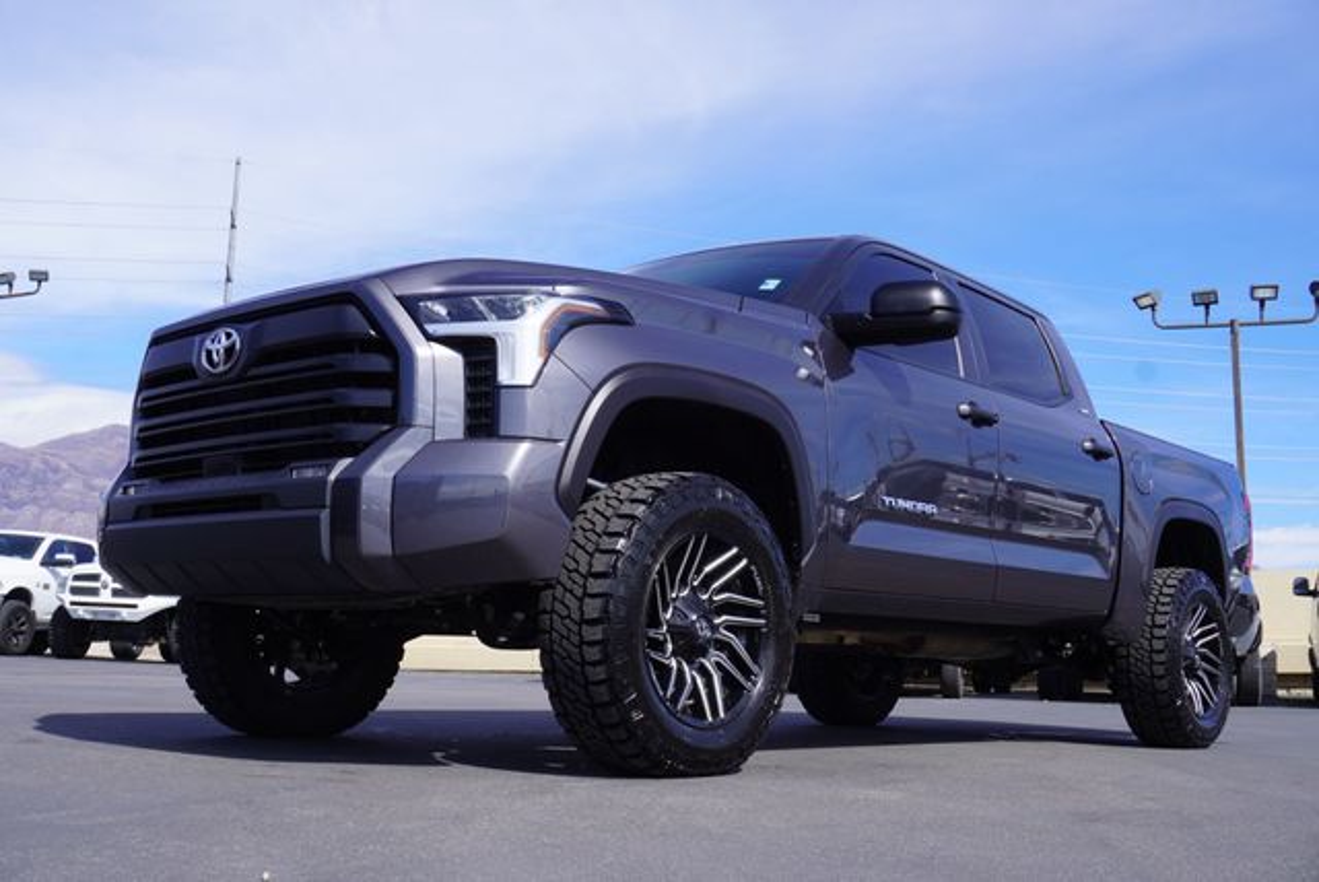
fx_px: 1375
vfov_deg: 35.6
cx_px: 660
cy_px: 441
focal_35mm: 38
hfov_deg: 51.2
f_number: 10
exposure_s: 1/125
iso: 100
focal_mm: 25
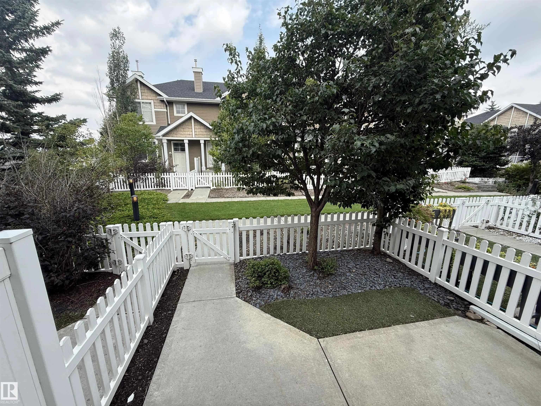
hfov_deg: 102.1
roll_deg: -0.6
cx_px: 270
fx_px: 219
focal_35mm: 14
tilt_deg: -12.7
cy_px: 203
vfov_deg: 85.7
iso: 50
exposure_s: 1/490
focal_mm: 2.22
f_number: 2.2
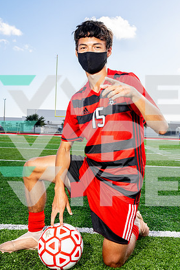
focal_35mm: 41
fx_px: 307
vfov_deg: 47.4
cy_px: 141
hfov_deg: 32.6
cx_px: 94
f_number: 10
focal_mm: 38
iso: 250
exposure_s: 1/250
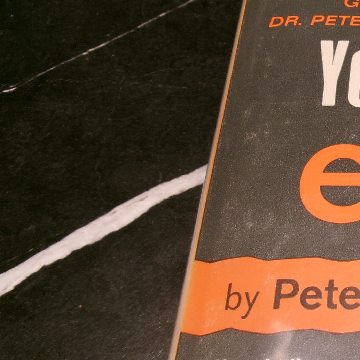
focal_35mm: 65
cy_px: 159
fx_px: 765
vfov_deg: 26.5
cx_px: 437
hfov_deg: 24.0
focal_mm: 5.1
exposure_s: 1/34
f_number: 3.9
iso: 168
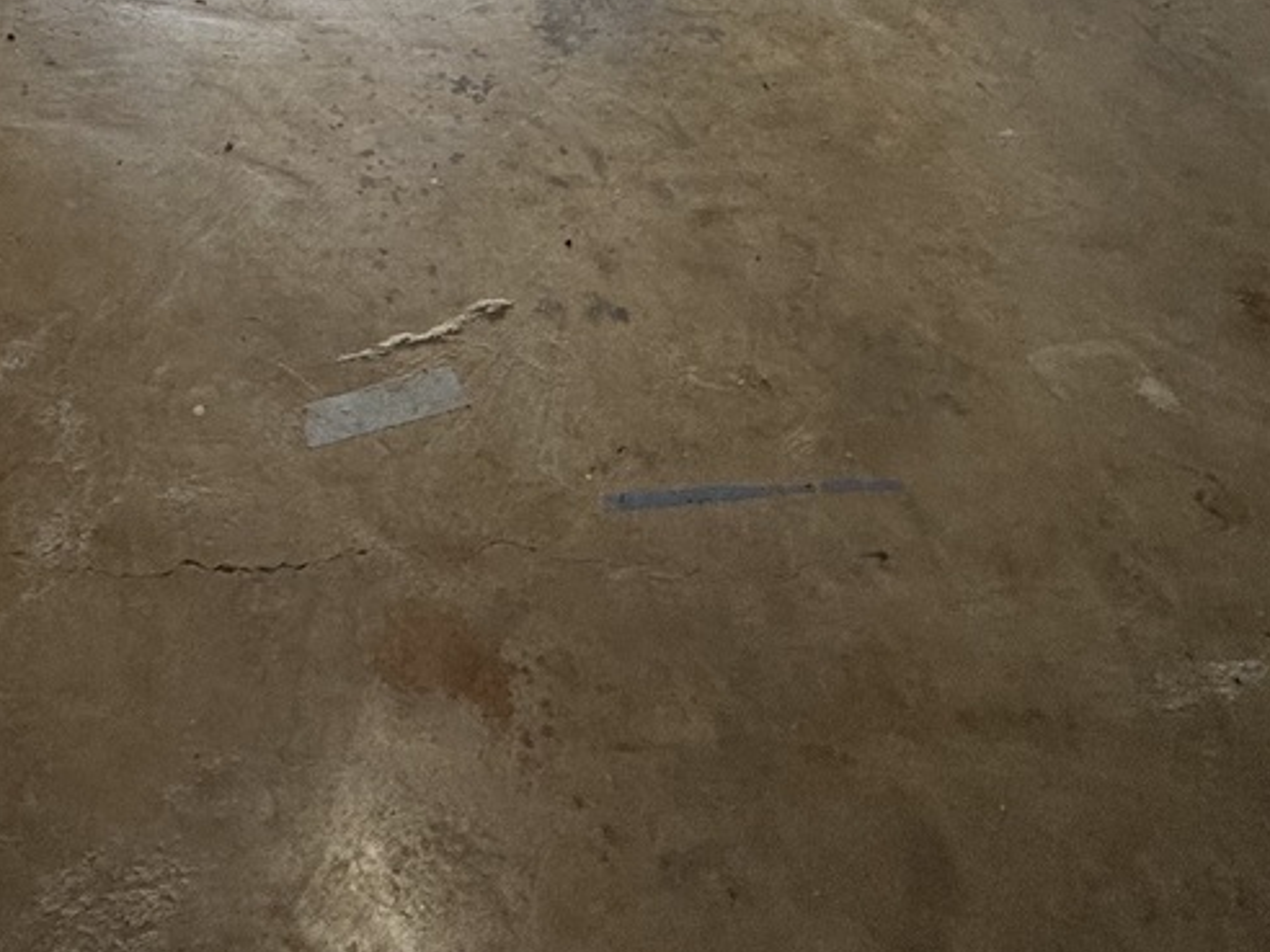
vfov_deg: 26.7
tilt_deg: -20.3
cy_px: -423
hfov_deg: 43.0
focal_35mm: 41
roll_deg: -1.0
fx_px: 1504
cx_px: 199
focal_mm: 2.22
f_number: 2.2
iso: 80
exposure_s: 1/120
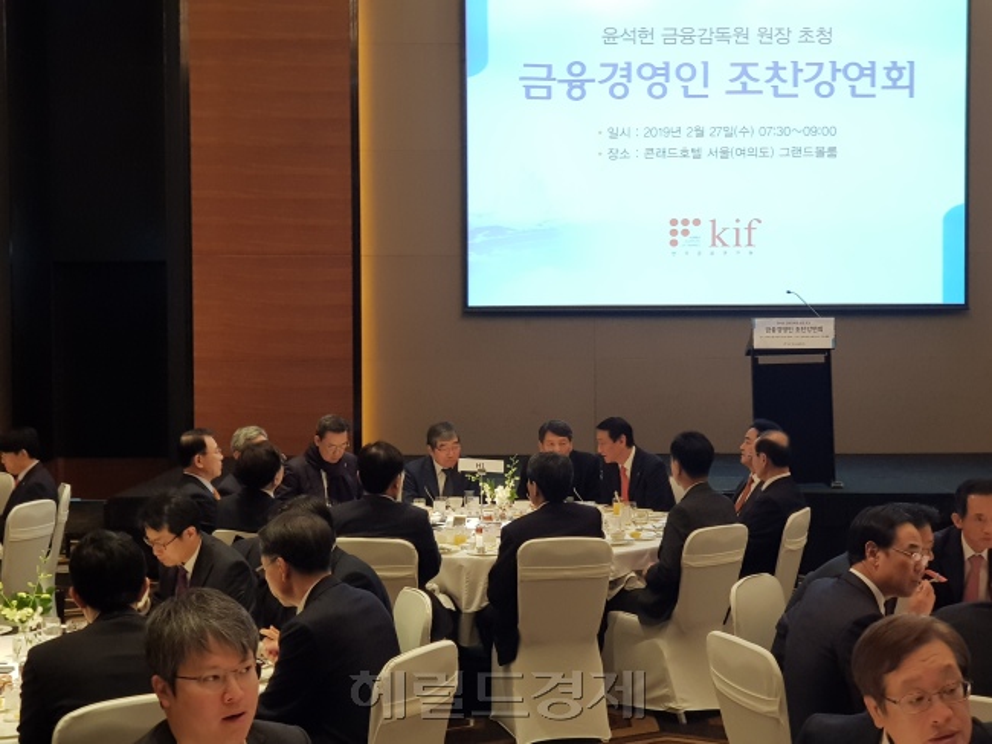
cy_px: 372
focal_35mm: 52
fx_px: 1490
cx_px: 496
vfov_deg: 28.0
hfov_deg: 36.8
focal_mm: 6
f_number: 2.4
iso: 200
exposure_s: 1/20
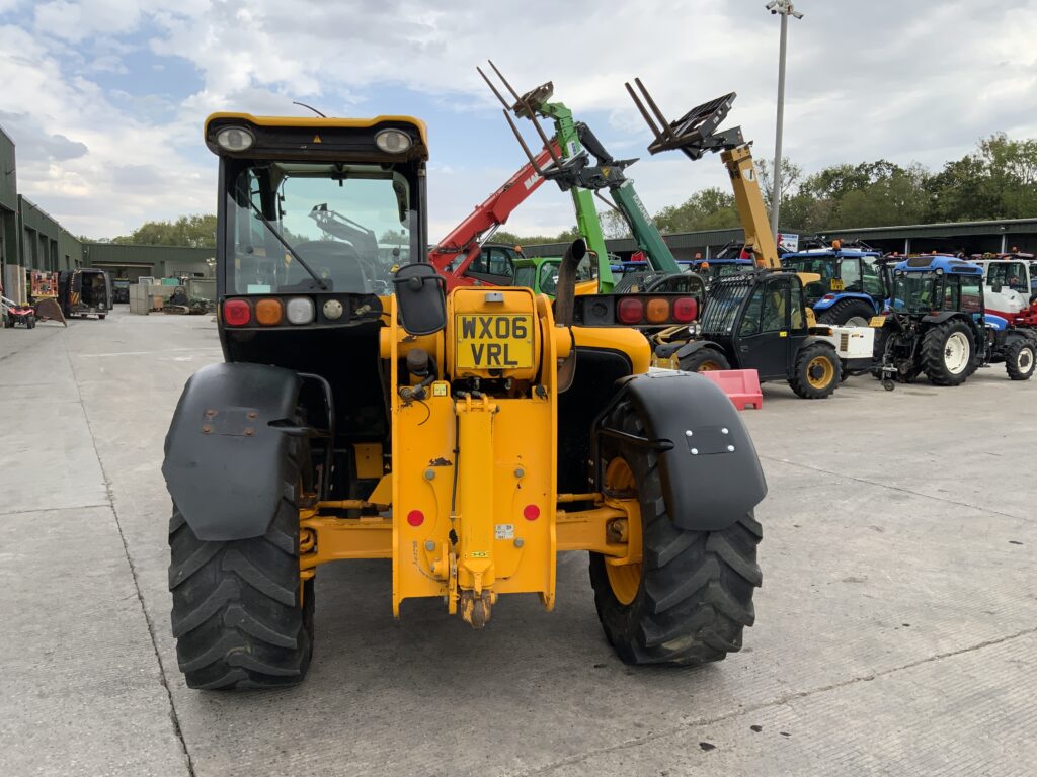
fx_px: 869
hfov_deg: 61.7
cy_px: 388
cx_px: 518
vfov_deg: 48.2
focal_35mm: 29
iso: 16
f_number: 1.8
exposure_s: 1/855
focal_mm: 3
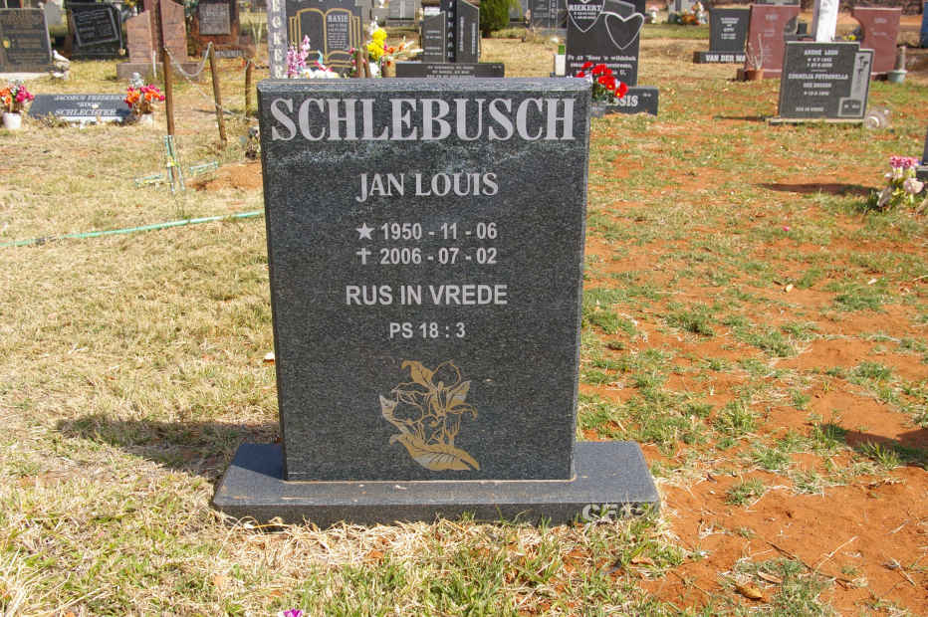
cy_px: 308
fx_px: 1005
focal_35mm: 39
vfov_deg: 34.2
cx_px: 464
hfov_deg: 49.6
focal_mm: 26
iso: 200
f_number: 8
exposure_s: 1/250
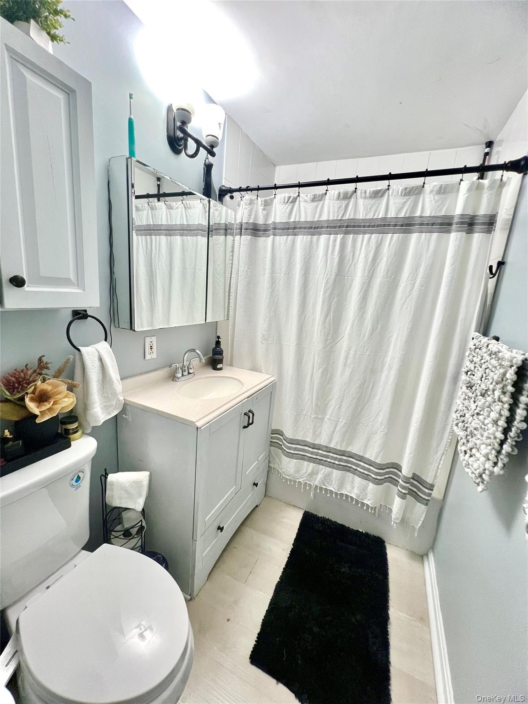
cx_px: 264
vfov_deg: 106.2
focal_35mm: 13
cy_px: 352
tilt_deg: -12.0
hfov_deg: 89.9
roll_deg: -4.5
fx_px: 264
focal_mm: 1.57
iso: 160
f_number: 1.8
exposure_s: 1/120
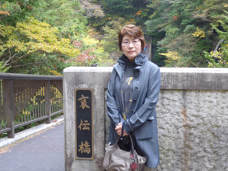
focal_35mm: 51
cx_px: 114
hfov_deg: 37.5
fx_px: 336
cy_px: 86
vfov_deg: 28.6
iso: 100
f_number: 3.4
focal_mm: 4.7
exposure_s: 1/30
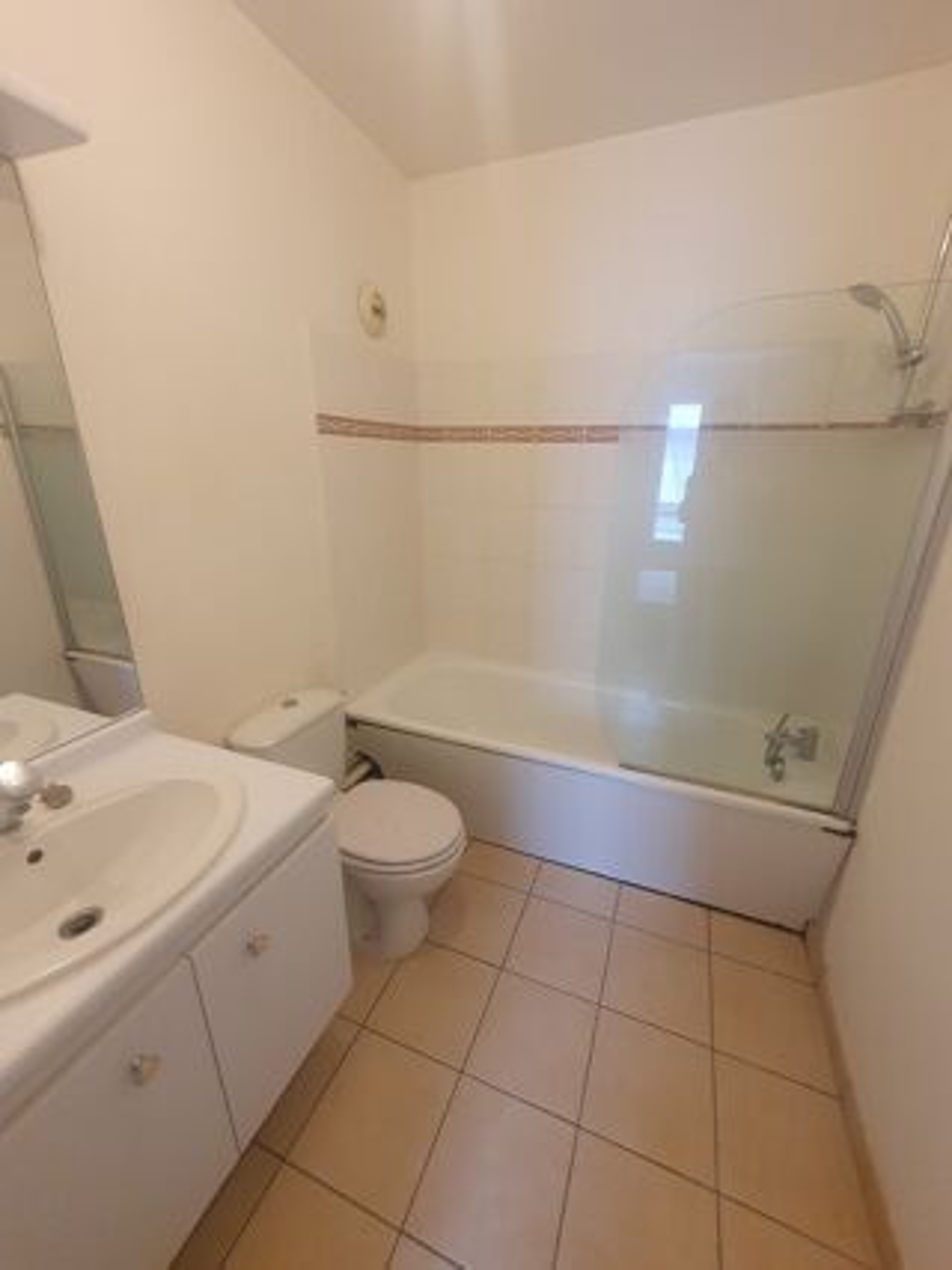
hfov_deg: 89.9
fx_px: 477
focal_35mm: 13
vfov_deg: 106.2
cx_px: 476
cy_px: 635
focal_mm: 1.8
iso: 320
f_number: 2.2
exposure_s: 1/50
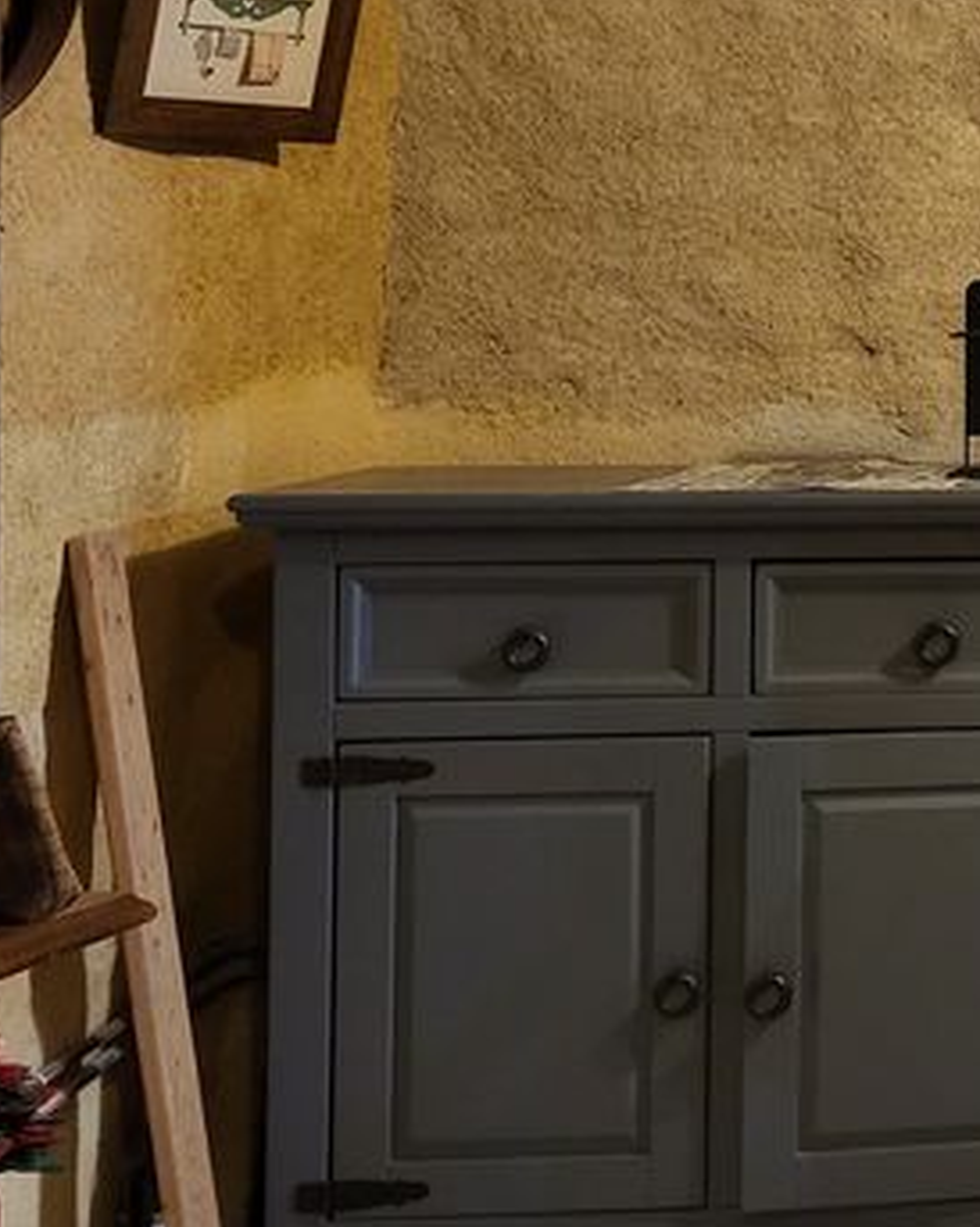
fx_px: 2685
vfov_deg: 25.4
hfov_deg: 18.0
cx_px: 1559
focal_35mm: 74
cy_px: 290
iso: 500
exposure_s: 1/50
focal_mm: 5.4
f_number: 1.8
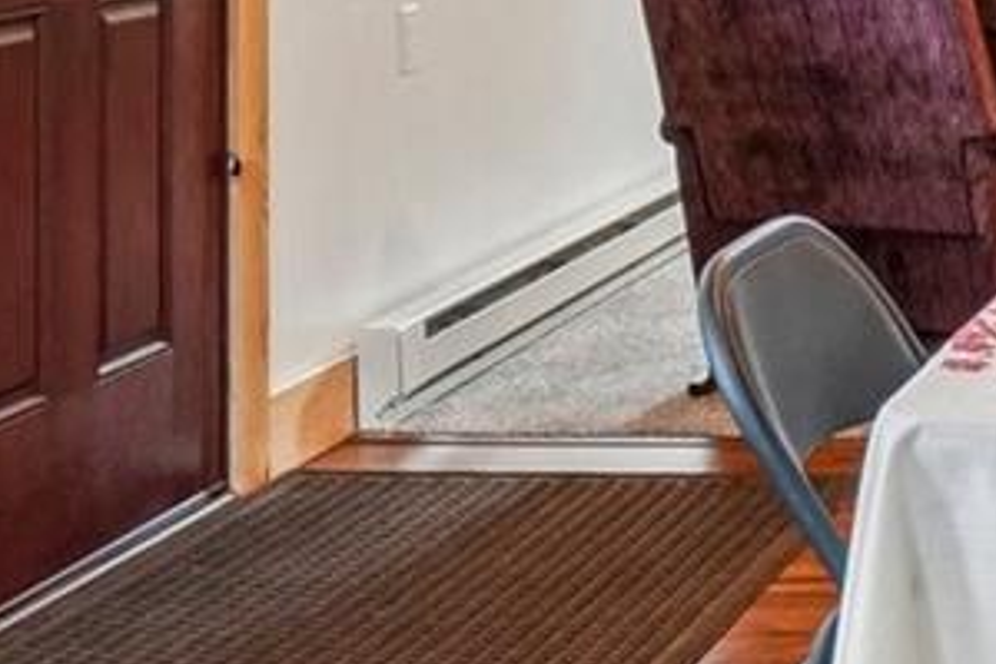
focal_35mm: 96
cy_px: -206
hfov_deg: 18.2
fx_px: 2656
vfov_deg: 13.7
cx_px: 1607
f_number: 8
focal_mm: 12
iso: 400
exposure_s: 1/15
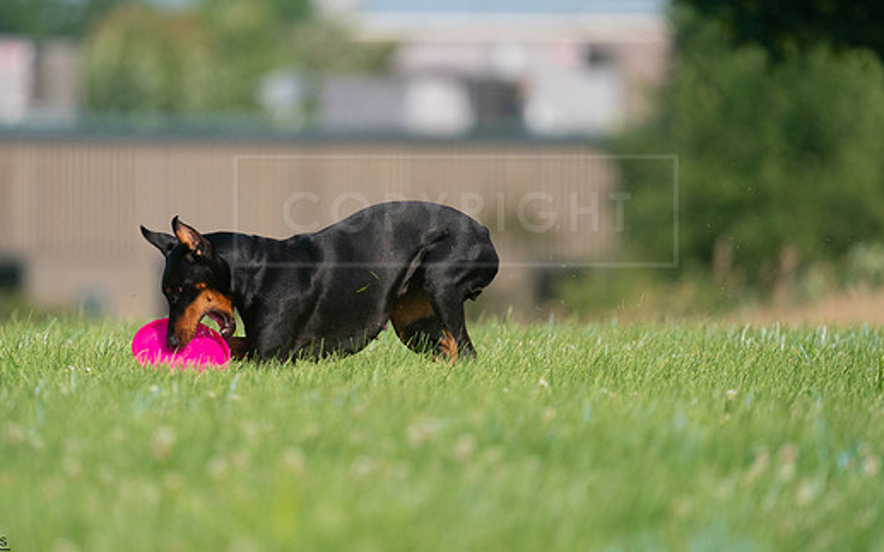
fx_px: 16525
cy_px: 240
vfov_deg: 1.9
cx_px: 397
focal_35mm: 686
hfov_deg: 3.1
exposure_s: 1/4000
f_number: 6.3
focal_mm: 600
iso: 1250
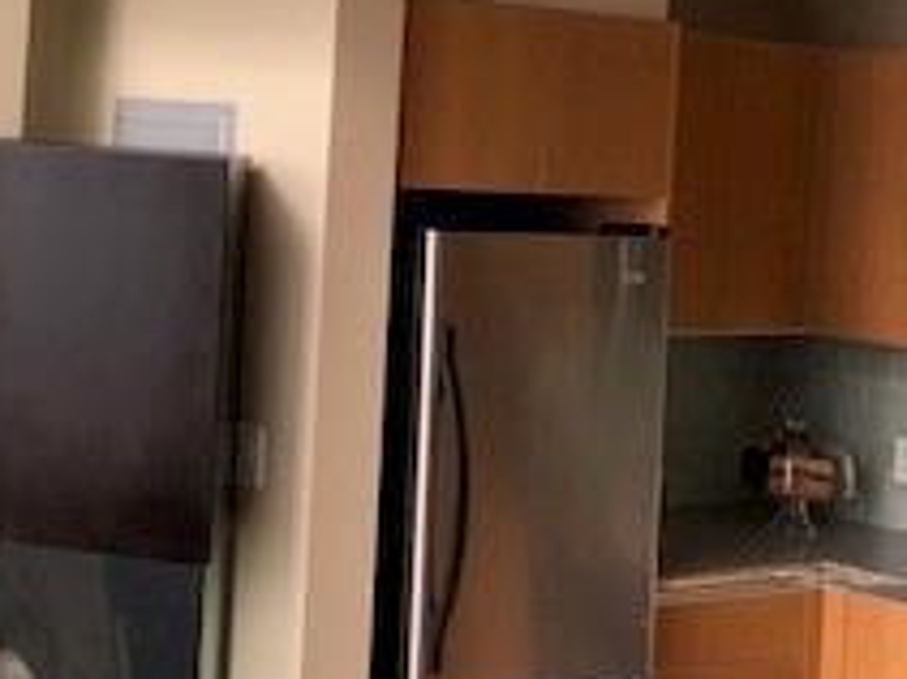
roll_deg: -4.1
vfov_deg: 17.1
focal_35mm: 85
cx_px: -193
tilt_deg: +0.6
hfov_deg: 21.3
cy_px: 43
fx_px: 2226
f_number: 1.8
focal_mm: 4
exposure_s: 1/30
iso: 20
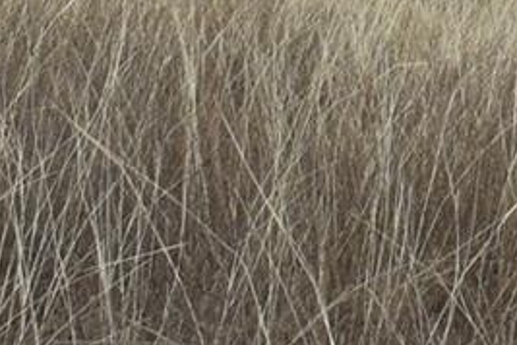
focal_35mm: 207
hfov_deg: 9.5
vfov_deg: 6.1
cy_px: -743
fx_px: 2973
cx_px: 910
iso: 100
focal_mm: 18
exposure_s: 1/320
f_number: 9
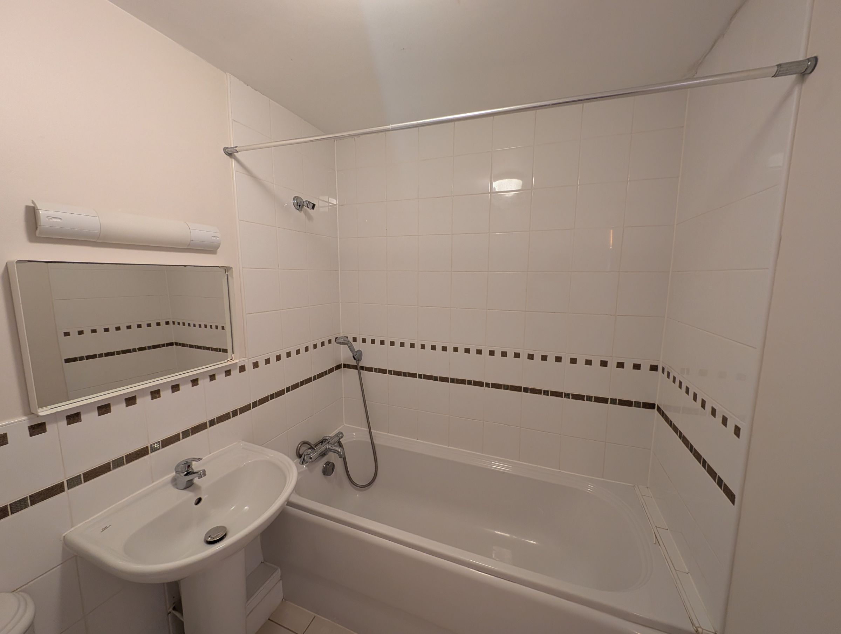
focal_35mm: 12
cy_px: 317
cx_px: 420
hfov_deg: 110.5
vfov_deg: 94.6
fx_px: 292
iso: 224
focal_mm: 2.23
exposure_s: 1/25
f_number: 1.95
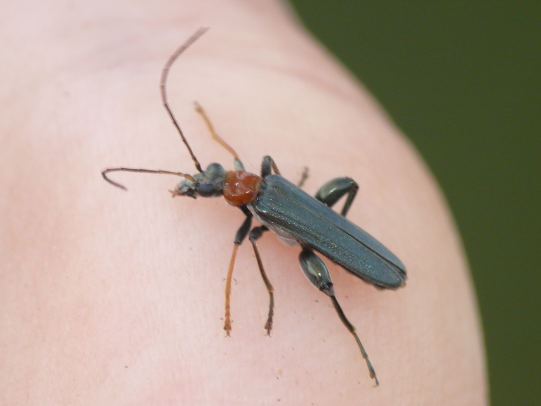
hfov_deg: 4.7
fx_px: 6565
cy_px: 203
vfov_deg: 3.5
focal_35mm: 420
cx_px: 270
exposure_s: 1/80
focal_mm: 88.8
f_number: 10
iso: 200
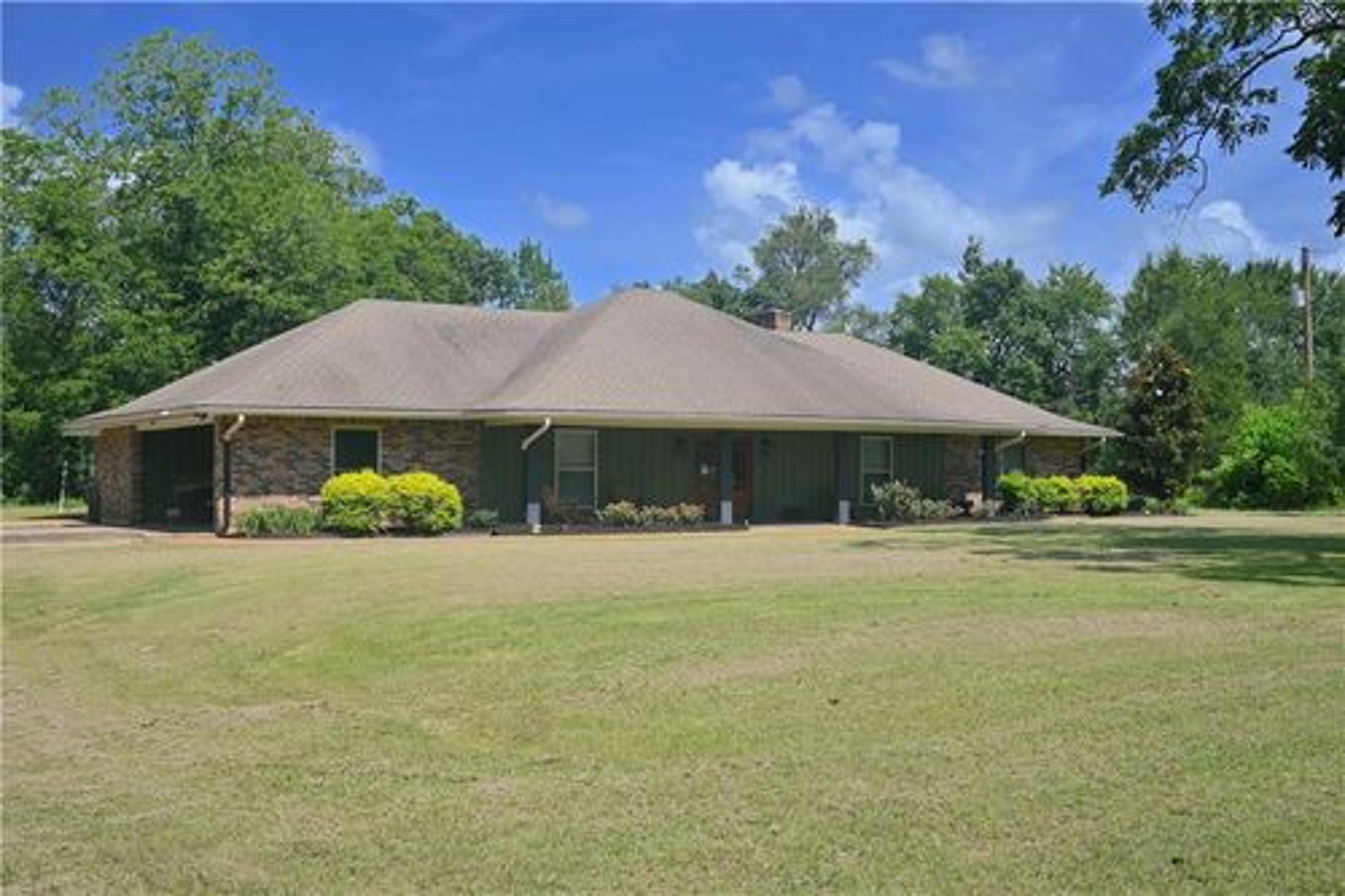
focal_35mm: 39
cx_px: 672
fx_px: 1457
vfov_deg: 34.2
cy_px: 448
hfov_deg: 49.6
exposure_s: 1/320
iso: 125
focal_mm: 39
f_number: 11
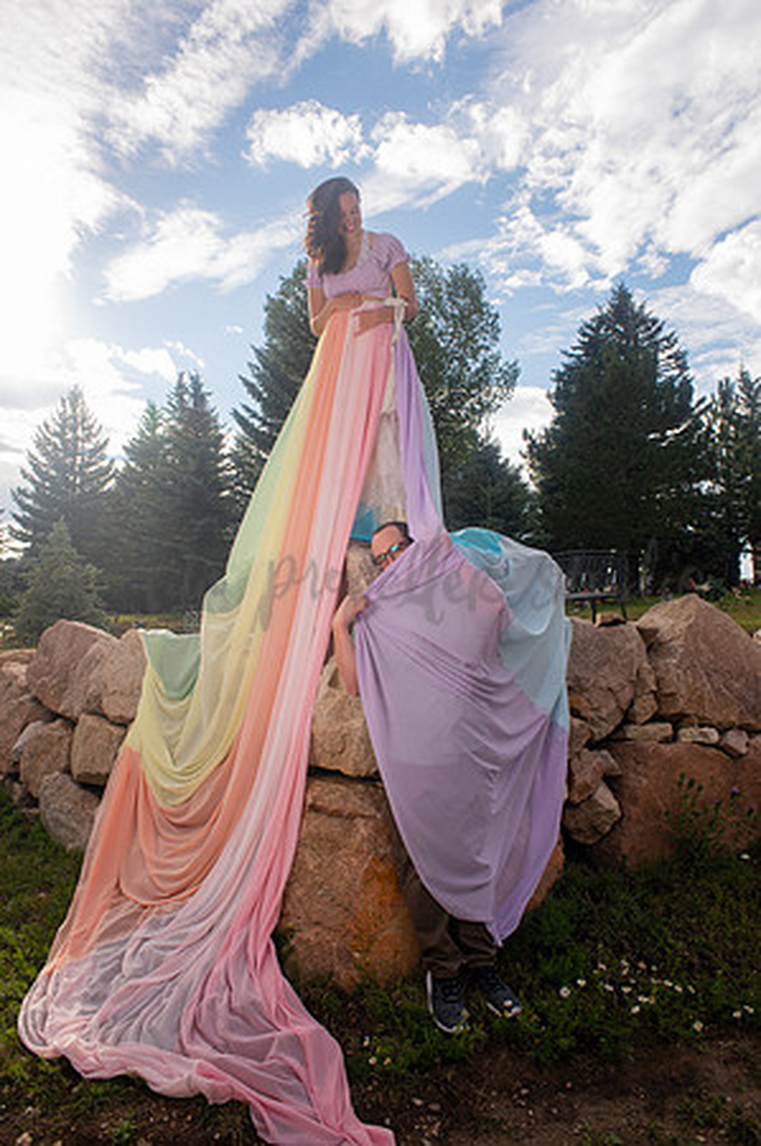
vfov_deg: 65.5
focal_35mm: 28
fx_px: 890
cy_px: 573
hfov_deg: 46.3
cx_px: 380
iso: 100
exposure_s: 1/200
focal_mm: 28
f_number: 9
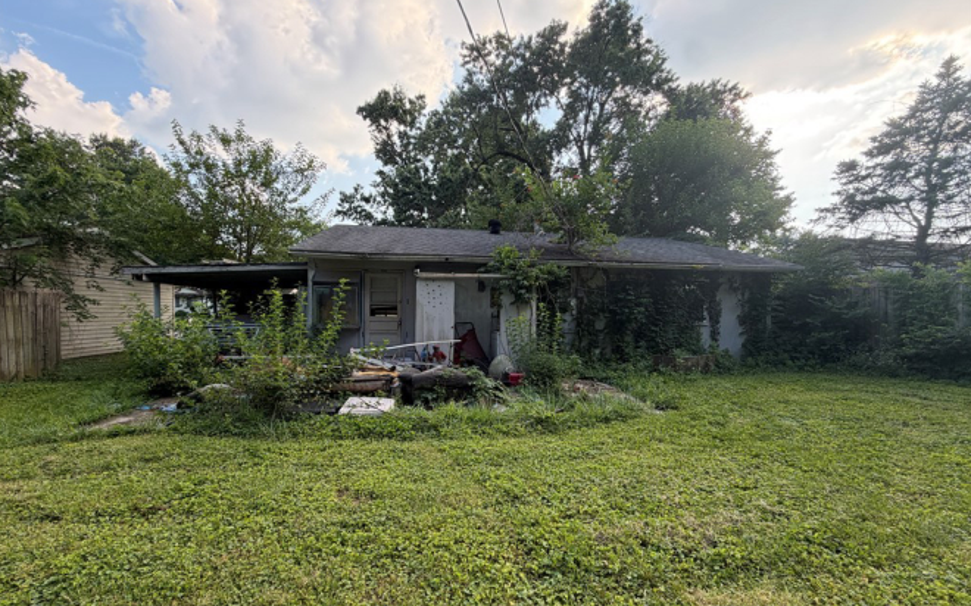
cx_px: 482
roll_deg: +0.0
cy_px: 327
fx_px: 397
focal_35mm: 15
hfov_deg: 101.5
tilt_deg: -1.8
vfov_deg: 74.6
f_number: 2.2
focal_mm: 2.22
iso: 40
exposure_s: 1/229
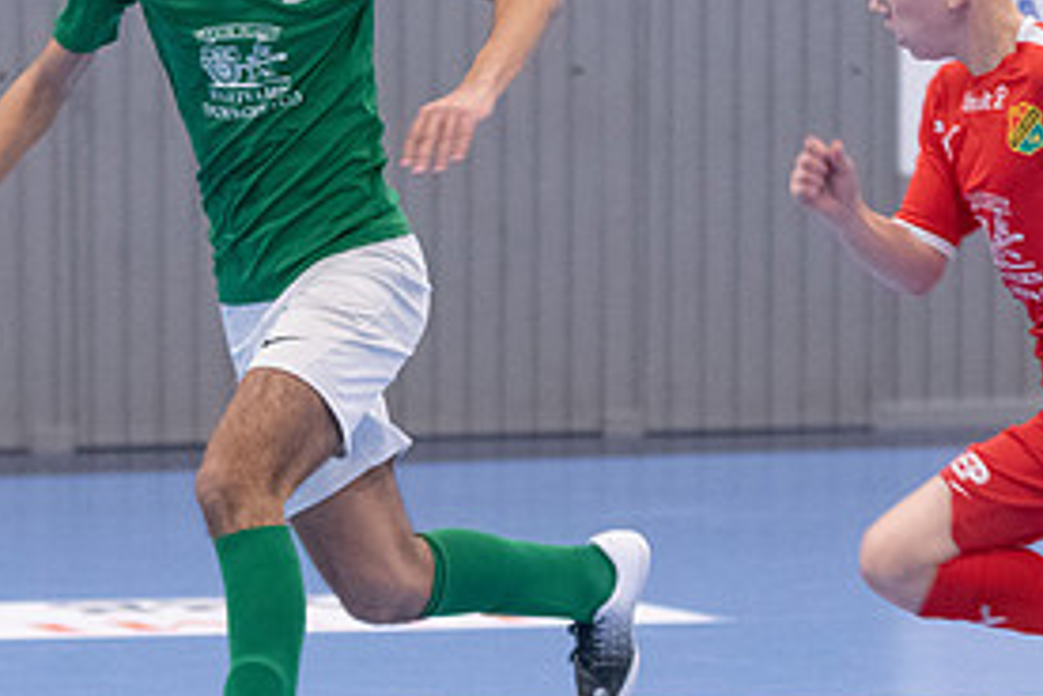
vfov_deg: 4.0
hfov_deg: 6.0
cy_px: 357
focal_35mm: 344
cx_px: 336
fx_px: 9966
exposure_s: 1/400
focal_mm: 100
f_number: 3.2
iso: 3600
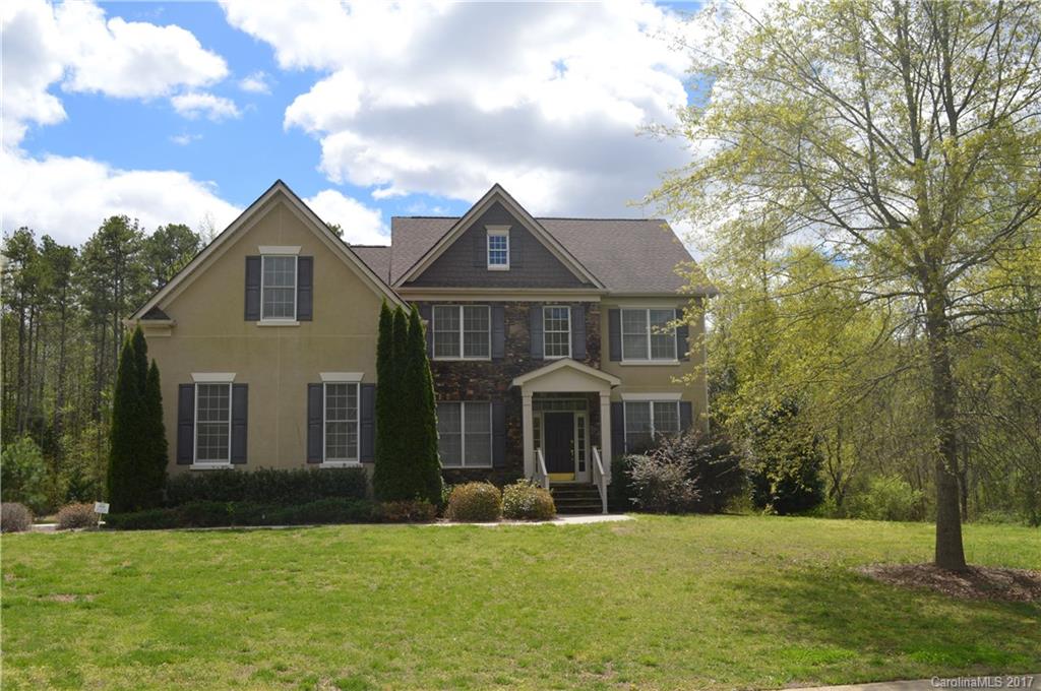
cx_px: 520
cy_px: 346
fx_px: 1040
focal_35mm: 36
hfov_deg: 53.2
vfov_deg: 36.8
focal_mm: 24
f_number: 10
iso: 100
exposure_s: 1/200
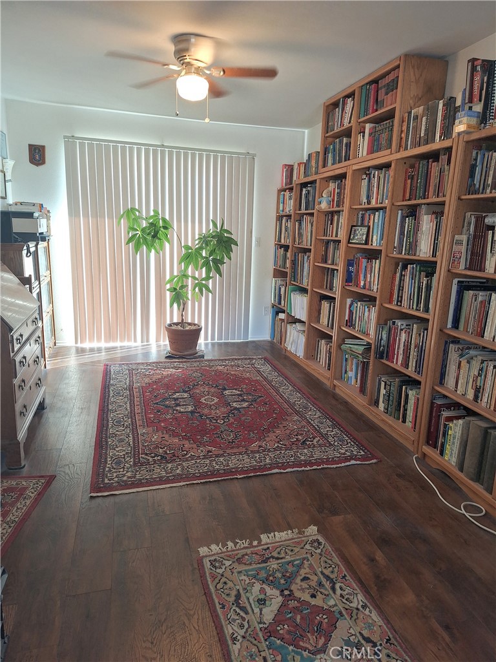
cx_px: 248
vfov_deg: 73.9
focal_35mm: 23
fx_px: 439
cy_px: 331
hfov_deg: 58.9
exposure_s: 1/40
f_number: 1.8
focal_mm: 5.54
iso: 25
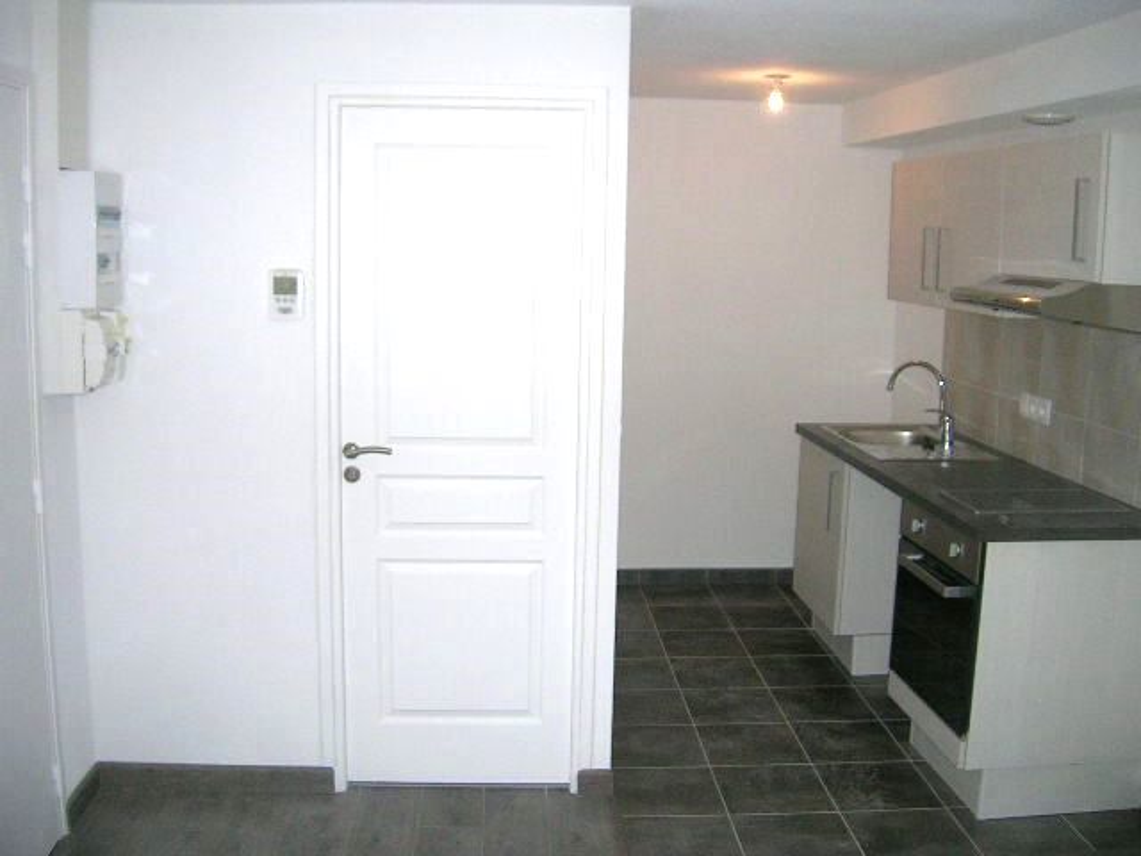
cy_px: 428
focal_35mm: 35
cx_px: 570
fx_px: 1154
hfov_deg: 52.6
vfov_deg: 40.7
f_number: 2.8
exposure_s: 1/60.1
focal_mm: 5.4
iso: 112
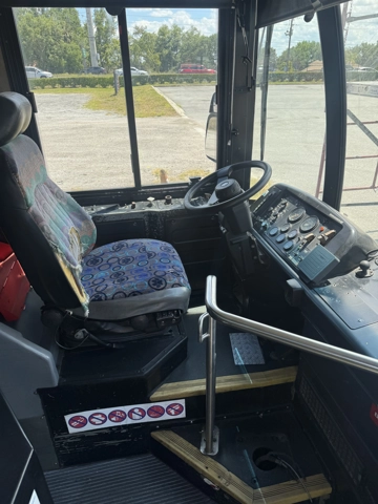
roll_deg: +0.4
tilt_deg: -27.4
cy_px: 252
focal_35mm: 24
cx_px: 189
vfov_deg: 71.6
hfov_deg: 56.8
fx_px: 349
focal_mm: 6.76
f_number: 1.78
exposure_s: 1/925
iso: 80
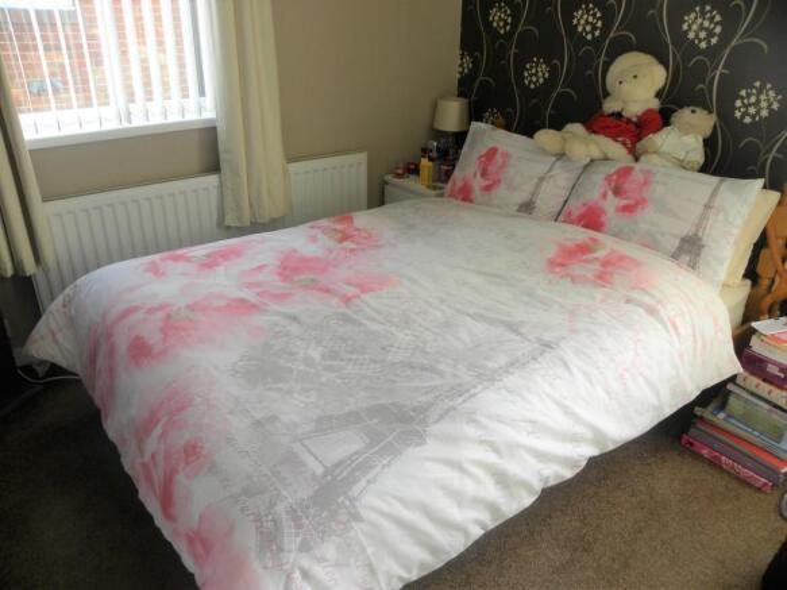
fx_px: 591
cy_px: 295
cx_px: 394
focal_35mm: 26
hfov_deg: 67.3
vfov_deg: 53.0
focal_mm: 4.6
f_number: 2.8
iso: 84
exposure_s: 1/72.4
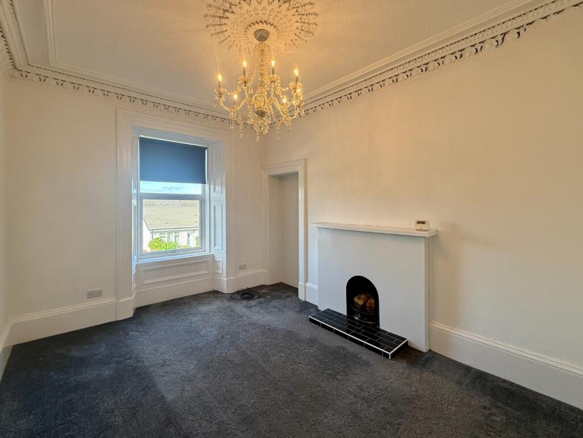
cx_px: 292
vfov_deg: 85.7
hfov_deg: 102.1
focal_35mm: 14
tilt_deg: -2.2
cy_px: 219
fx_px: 236
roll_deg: -0.2
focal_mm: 2.22
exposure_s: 1/104
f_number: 2.2
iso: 64
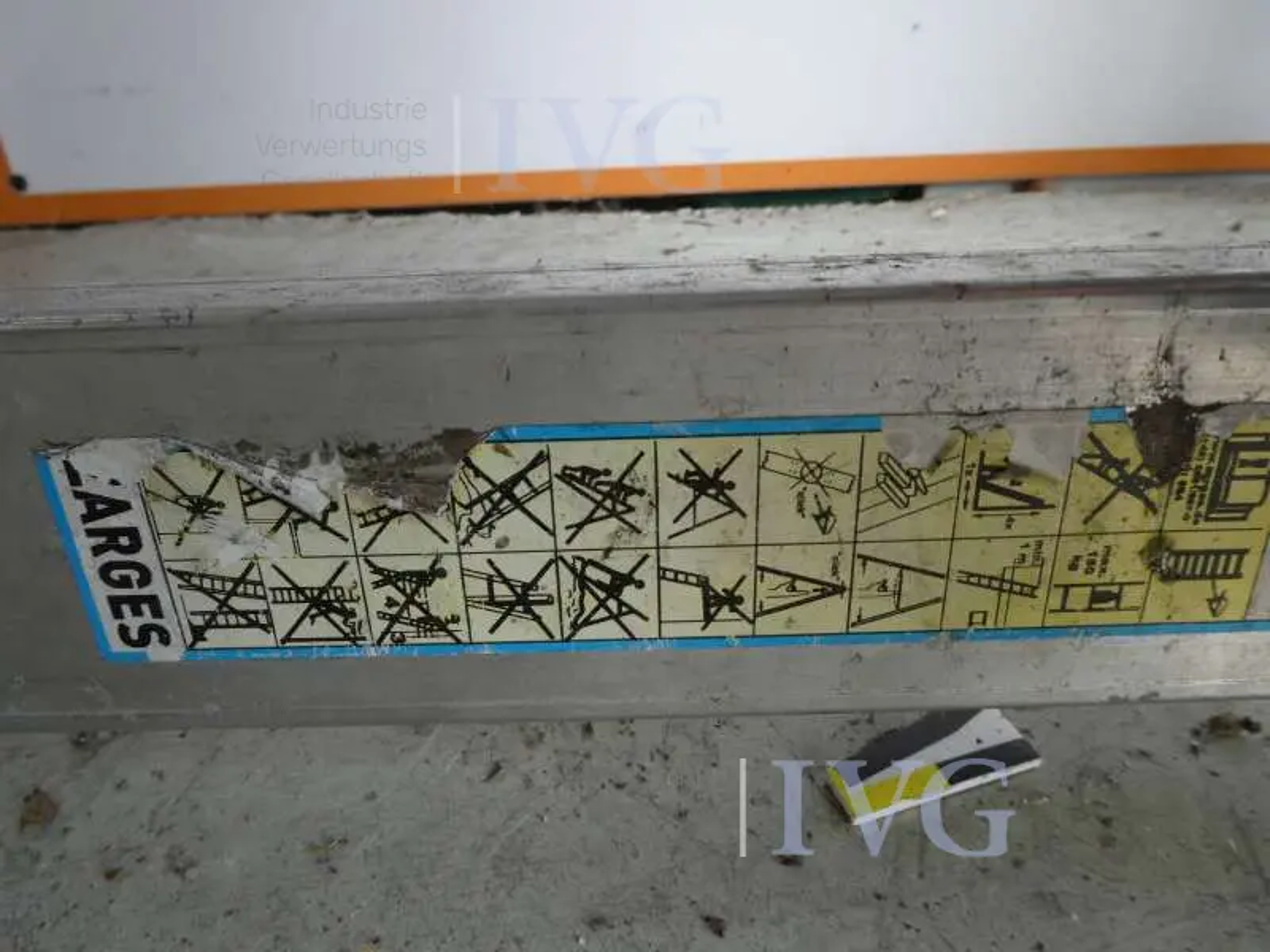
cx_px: 635
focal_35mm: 24
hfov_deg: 71.6
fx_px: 881
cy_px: 476
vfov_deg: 56.8
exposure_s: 1/125
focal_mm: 4.3
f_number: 3.3
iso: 250
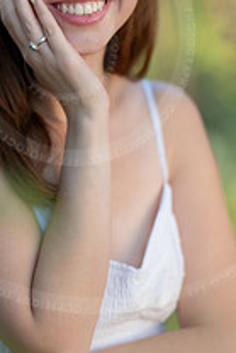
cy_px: 93
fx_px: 1806
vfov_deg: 11.1
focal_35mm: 184
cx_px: 78
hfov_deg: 7.5
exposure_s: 1/400
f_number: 1.2
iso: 160
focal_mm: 85
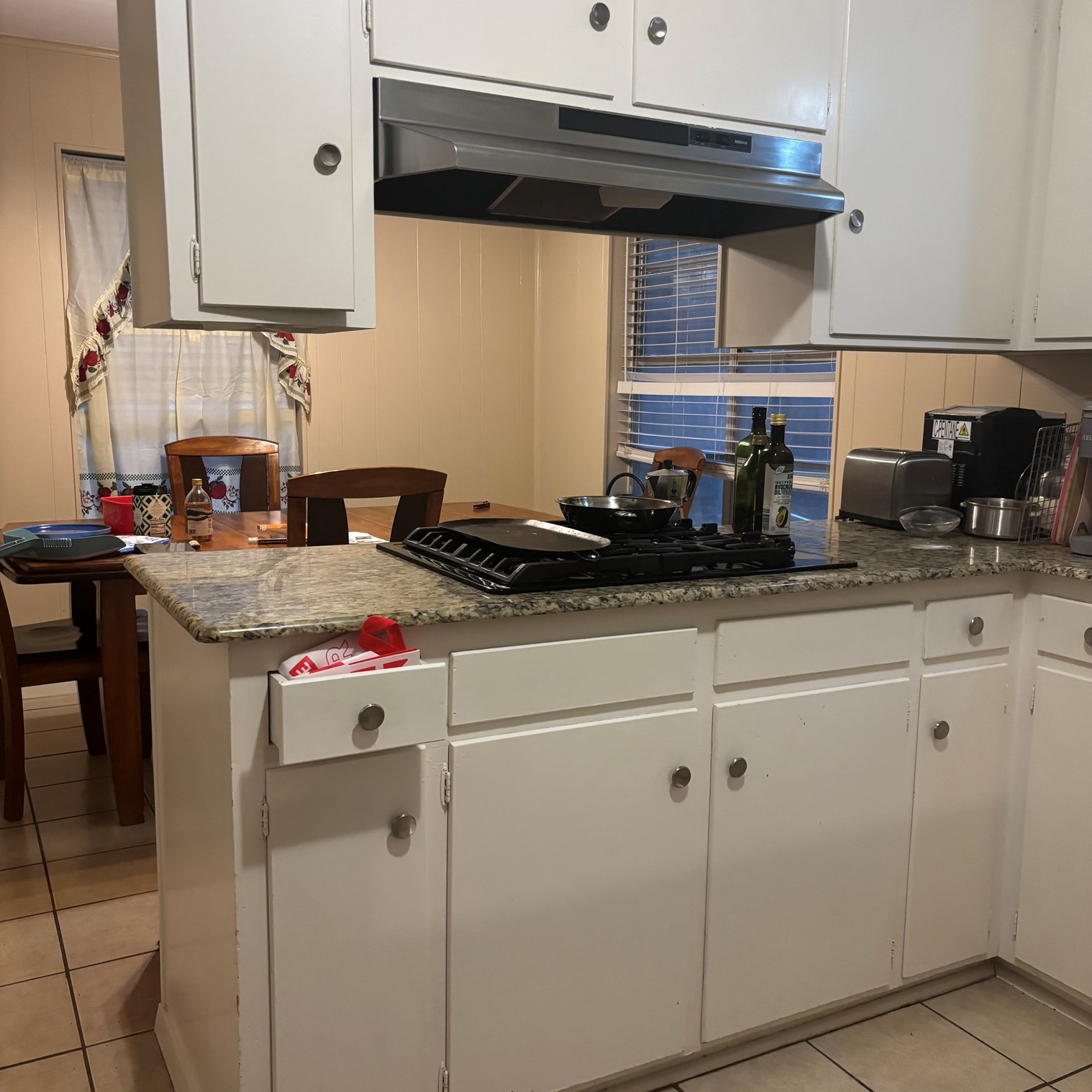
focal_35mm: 31
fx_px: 1106
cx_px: 550
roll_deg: -2.2
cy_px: 550
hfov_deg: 52.5
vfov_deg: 52.5
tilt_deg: -9.9
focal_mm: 5.96
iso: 250
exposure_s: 1/60
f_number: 1.6
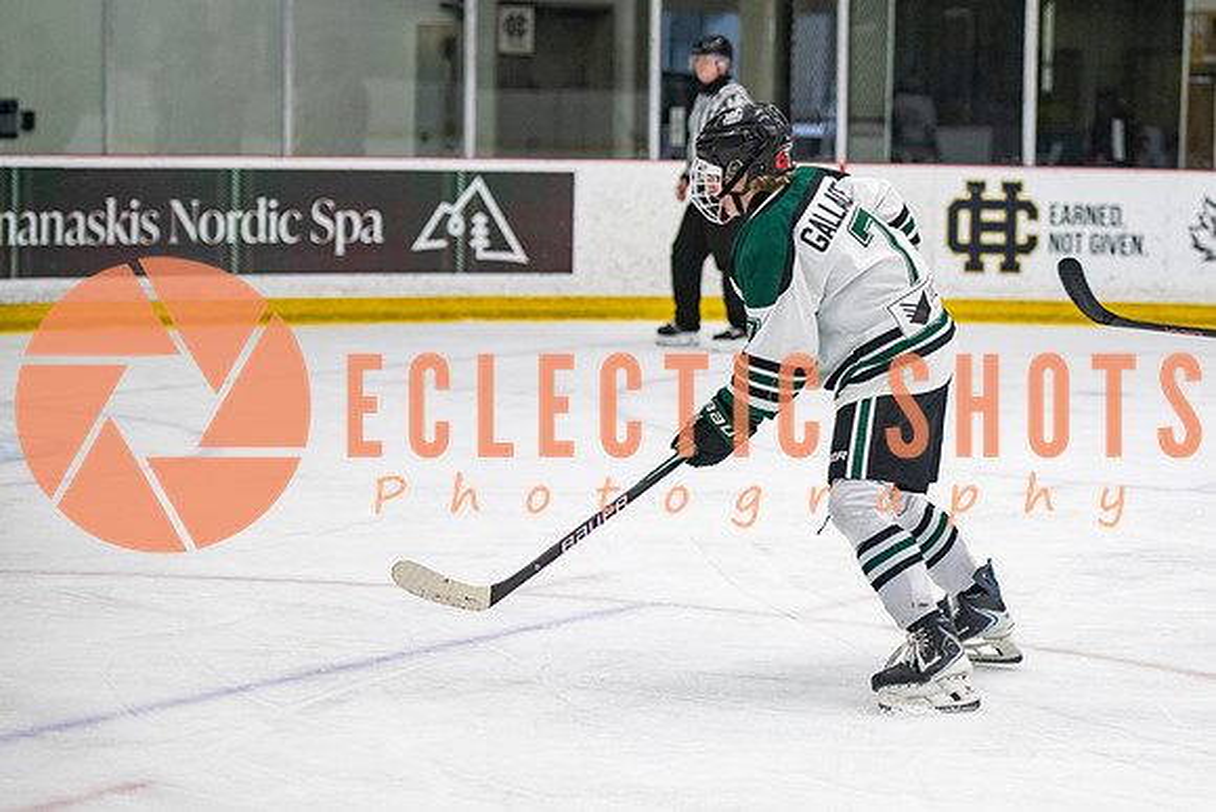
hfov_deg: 16.0
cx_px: 842
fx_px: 4307
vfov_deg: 10.8
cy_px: 406
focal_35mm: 127
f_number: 3.2
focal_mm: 92
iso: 2000
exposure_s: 1/640
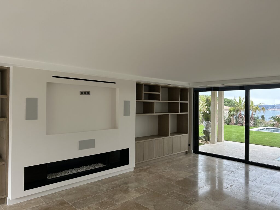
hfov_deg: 67.3
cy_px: 105
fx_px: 210
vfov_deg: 53.1
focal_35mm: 26
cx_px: 140
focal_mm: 5.7
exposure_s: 1/110
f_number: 1.5
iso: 125
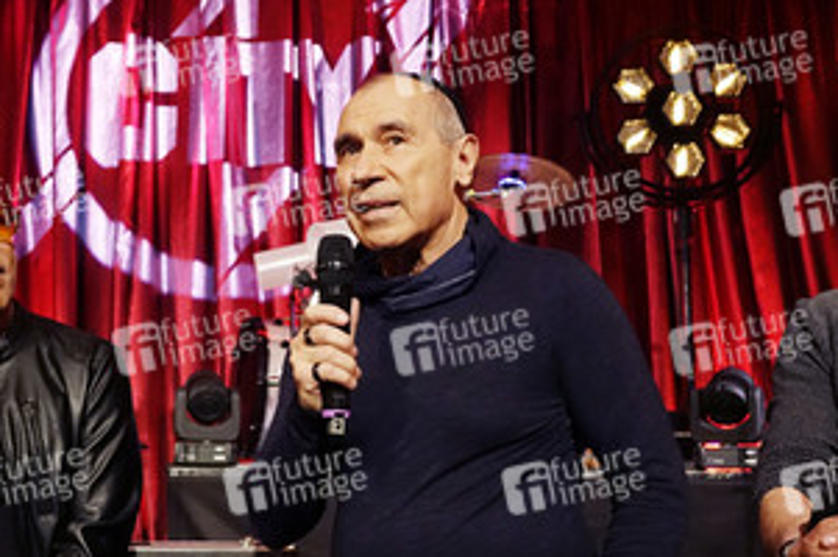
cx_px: 221
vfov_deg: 26.1
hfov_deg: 38.0
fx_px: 1186
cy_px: 412
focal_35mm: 51
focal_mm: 12.56
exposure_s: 1/125
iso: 1250
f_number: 2.8
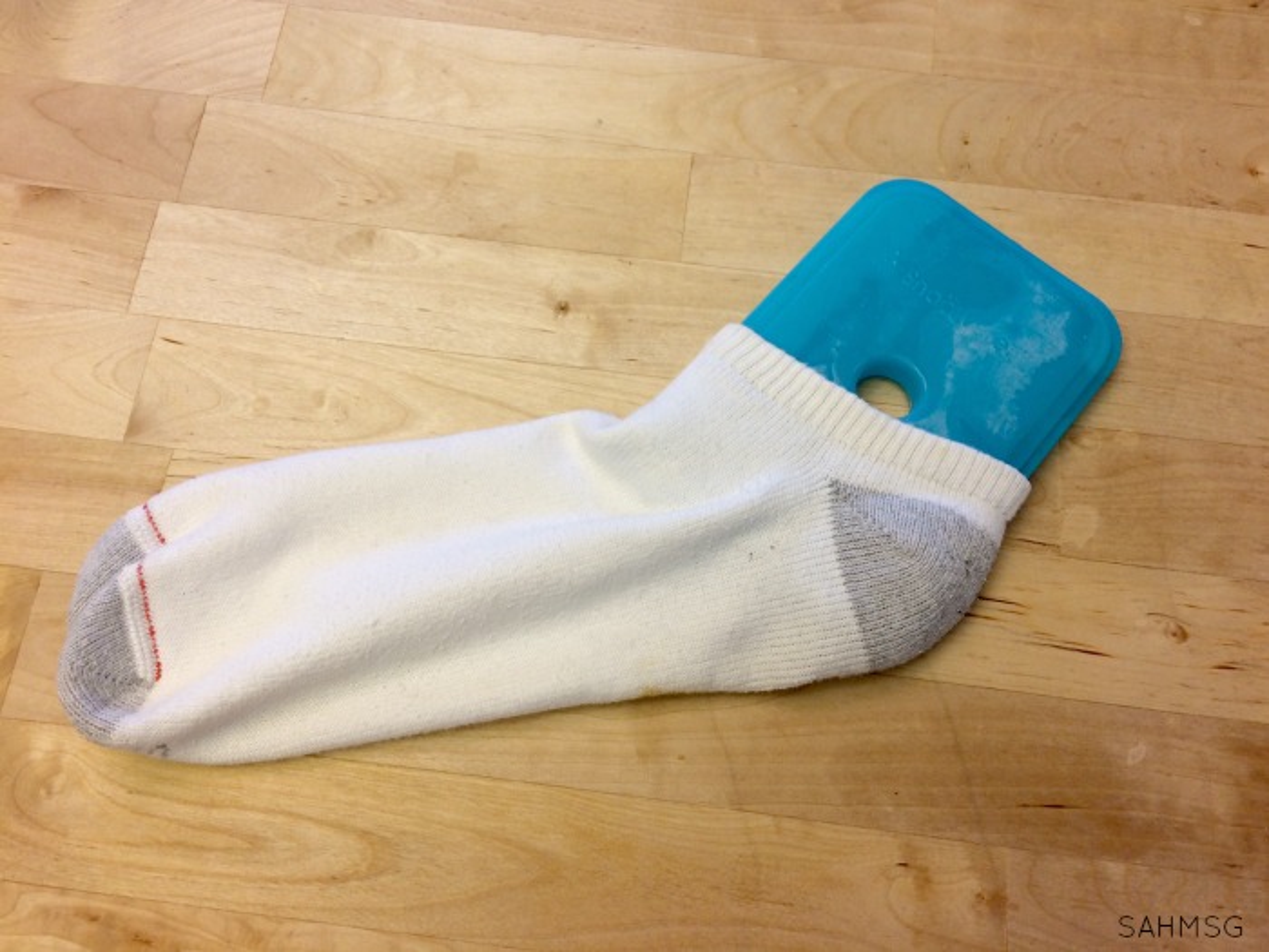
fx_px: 1063
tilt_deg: -70.5
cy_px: 476
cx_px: 634
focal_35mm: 29
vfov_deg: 48.2
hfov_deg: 61.7
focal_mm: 4.15
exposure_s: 1/60
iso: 40
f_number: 2.2
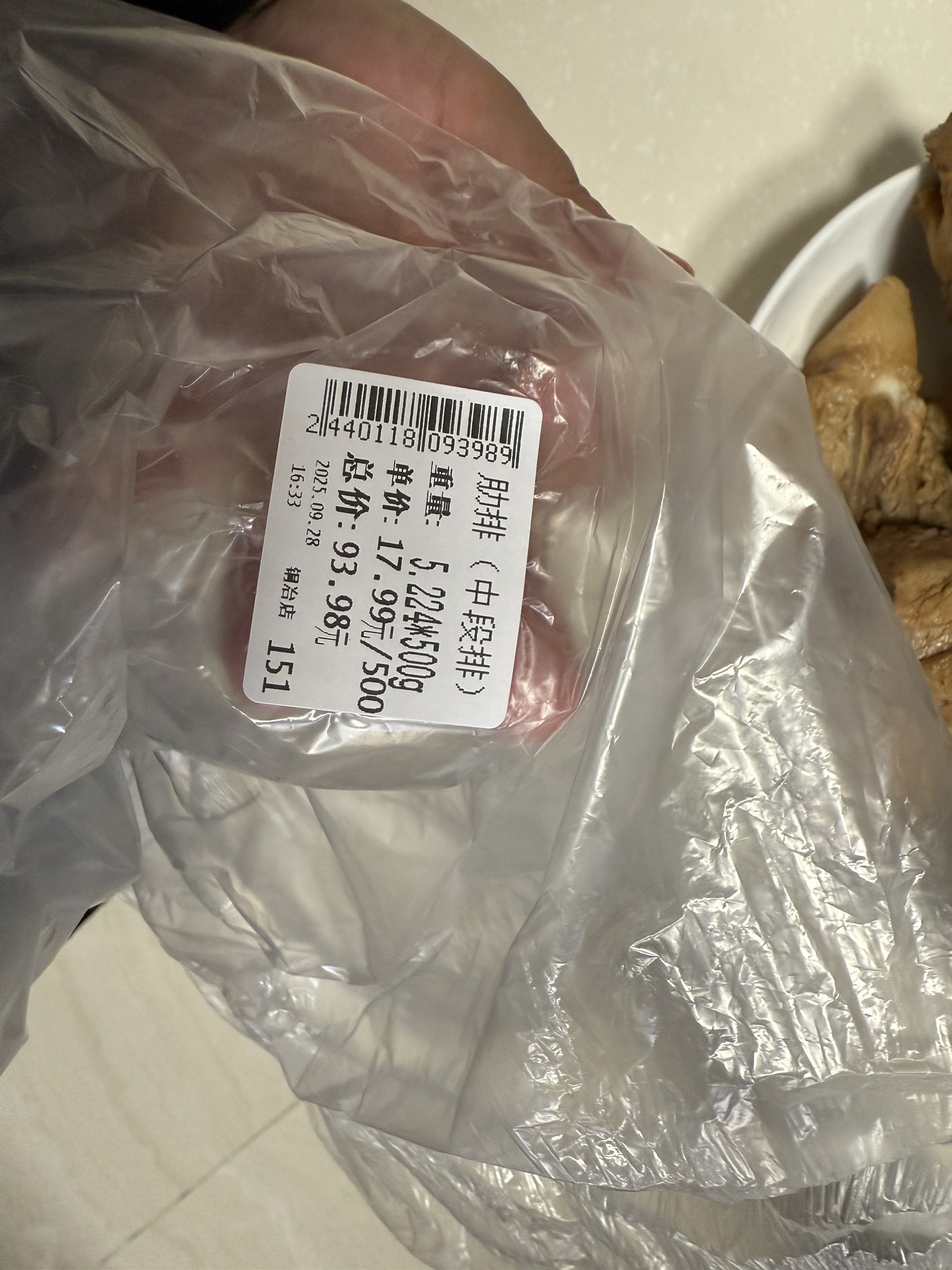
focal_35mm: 24
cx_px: 476
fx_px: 880
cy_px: 635
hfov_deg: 56.8
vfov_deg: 71.6
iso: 250
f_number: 2.2
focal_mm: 2.22
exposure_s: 1/99
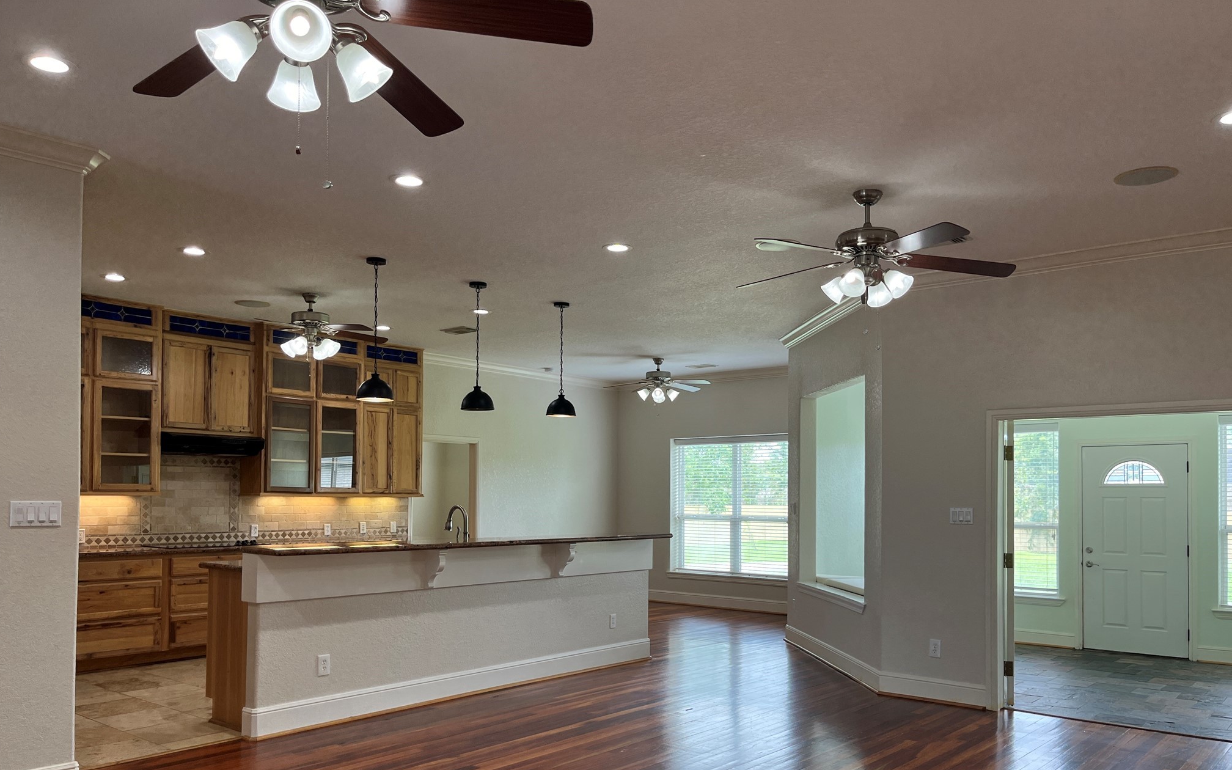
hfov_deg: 66.5
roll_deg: +0.0
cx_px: 617
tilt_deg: +0.8
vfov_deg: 44.3
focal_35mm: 28
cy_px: 468
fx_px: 940
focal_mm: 5.1
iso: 64
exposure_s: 1/120
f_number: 1.6
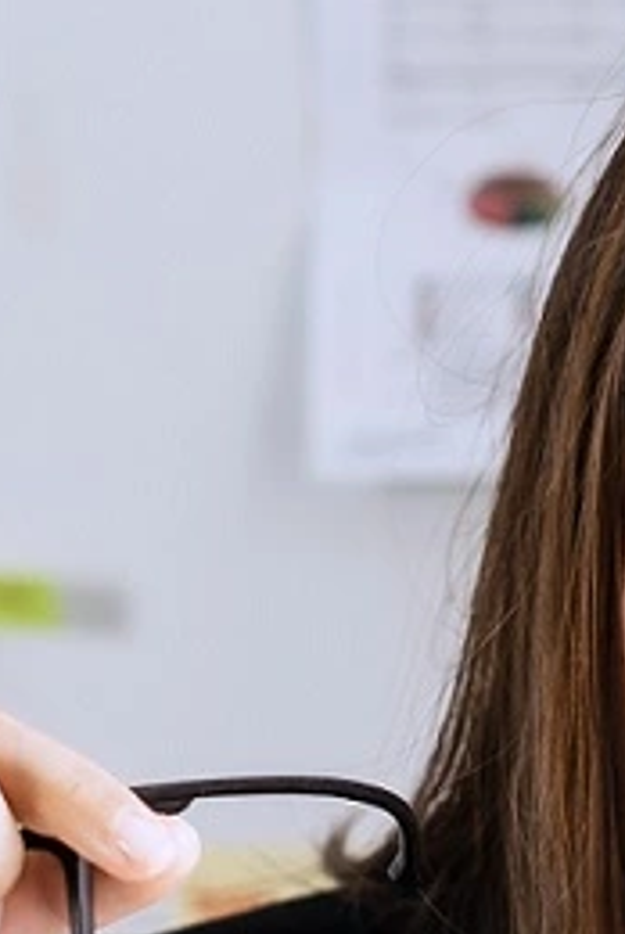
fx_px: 7583
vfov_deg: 7.0
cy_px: 1132
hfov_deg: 4.7
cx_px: 749
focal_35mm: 292
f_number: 3.5
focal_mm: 55
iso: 100
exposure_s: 1/30
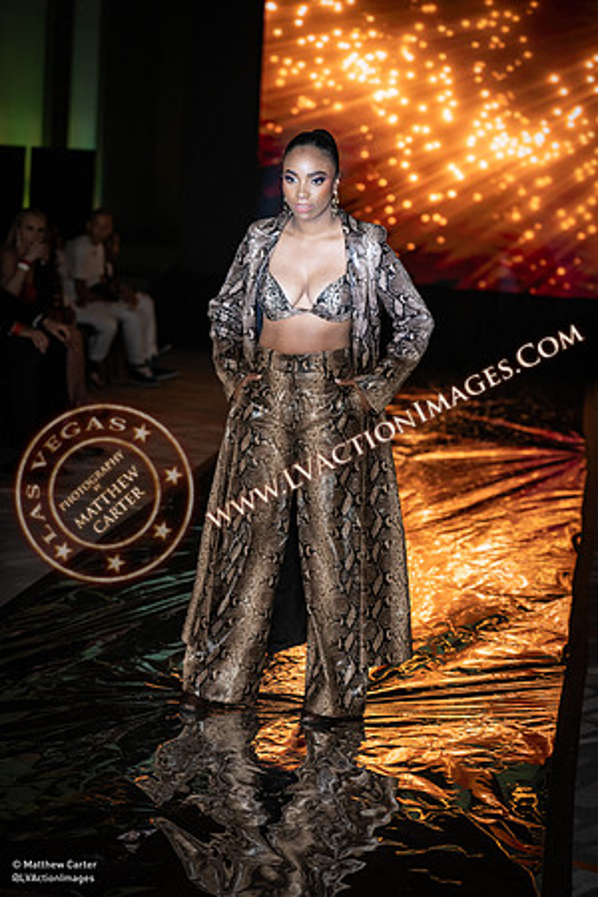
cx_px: 299
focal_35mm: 80
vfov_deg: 25.4
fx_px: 1993
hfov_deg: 17.1
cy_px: 448
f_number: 2.8
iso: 1600
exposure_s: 1/640
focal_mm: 80
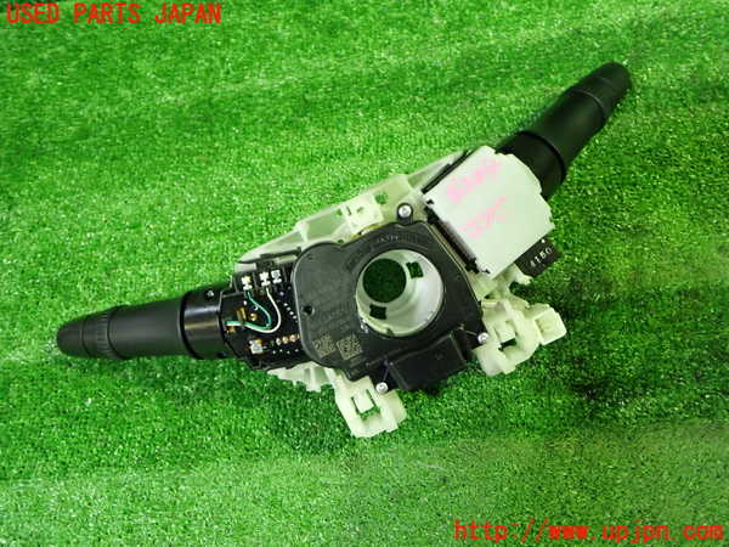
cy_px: 274
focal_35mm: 30
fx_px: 632
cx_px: 364
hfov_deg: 60.0
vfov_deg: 46.8
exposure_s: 1/30
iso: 640
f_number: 2.3
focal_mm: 5.4
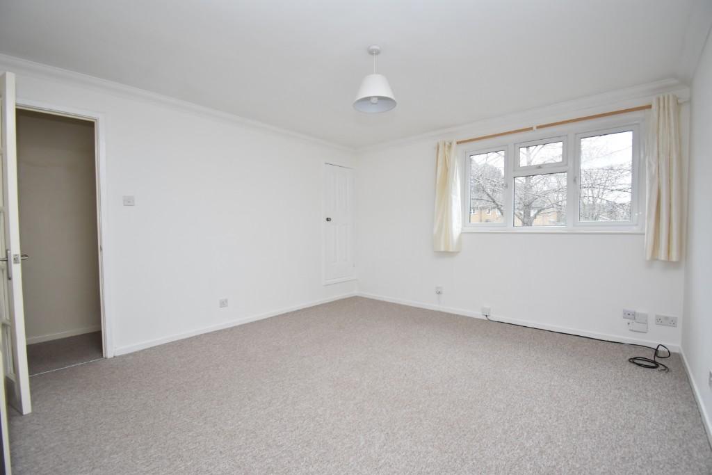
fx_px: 297
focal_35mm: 15
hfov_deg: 100.4
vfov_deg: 77.3
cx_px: 356
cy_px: 238
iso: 1000
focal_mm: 10
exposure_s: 1/60
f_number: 4.5
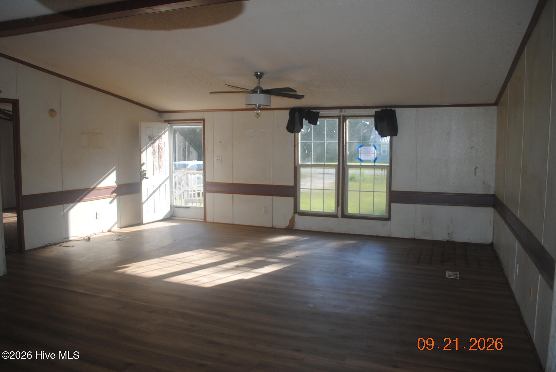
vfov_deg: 48.0
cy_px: 186
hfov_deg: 67.3
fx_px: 417
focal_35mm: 27
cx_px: 278
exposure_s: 1/200
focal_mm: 18
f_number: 3.5
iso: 100
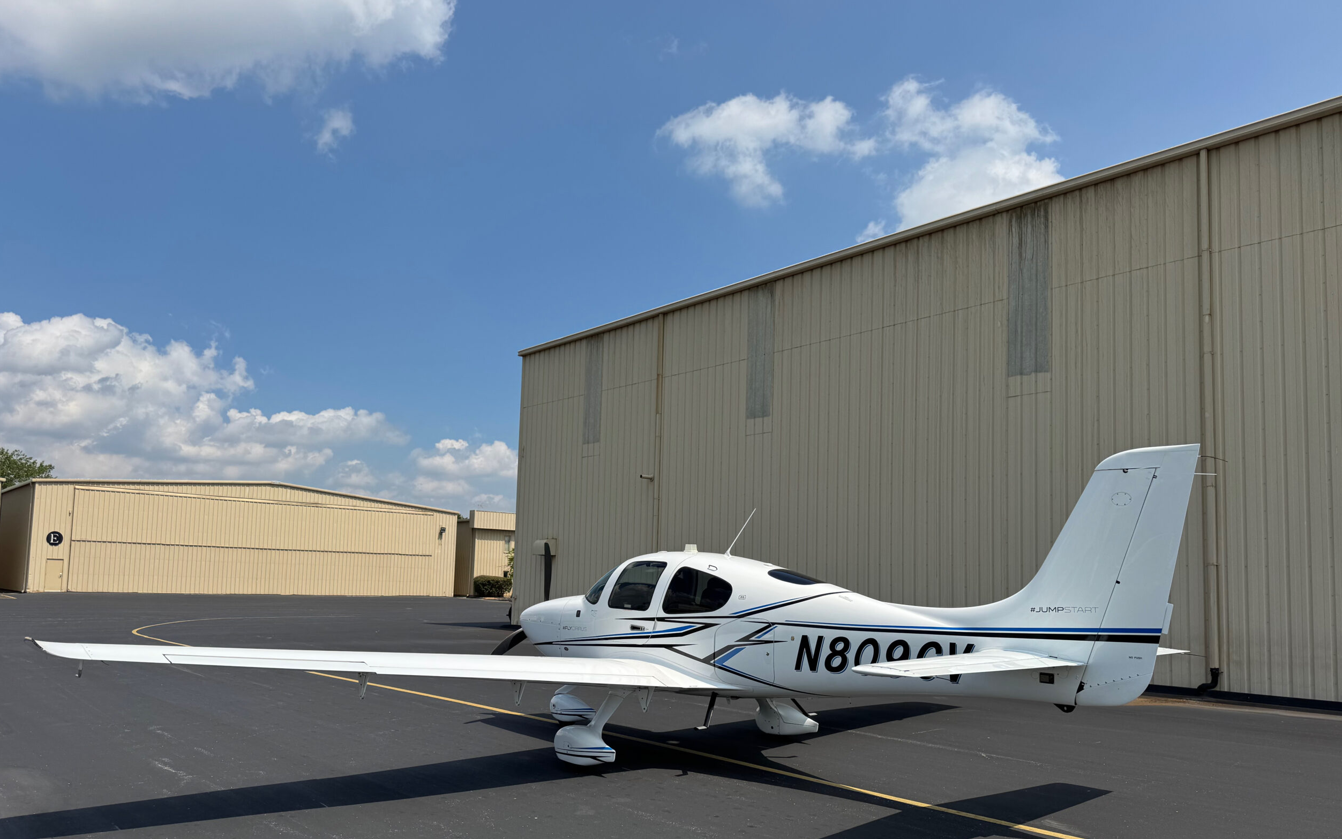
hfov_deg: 70.4
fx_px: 951
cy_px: 497
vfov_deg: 47.4
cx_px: 658
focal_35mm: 26
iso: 80
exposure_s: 1/7092
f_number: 1.78
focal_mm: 6.76
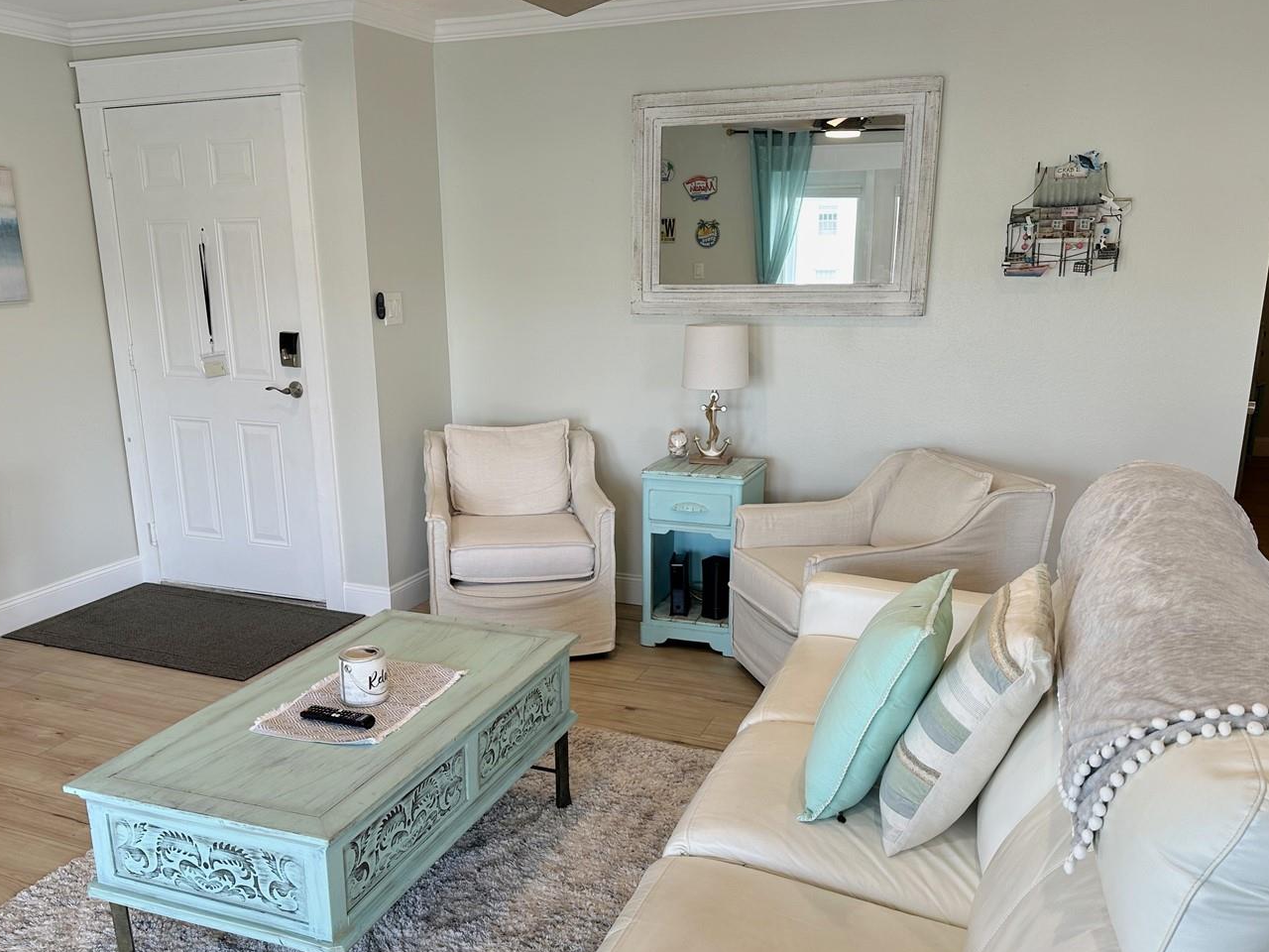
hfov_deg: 59.9
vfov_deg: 46.6
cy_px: 558
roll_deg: +0.7
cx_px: 578
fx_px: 1100
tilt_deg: -15.6
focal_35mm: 30
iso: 50
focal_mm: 6.86
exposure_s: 1/124
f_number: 1.78
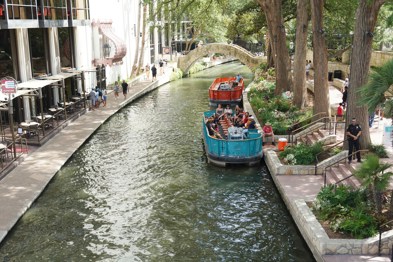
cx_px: 196
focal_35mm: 44
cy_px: 131
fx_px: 480
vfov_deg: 30.5
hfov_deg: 44.5
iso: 100
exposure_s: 1/100
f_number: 5.6
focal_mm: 44
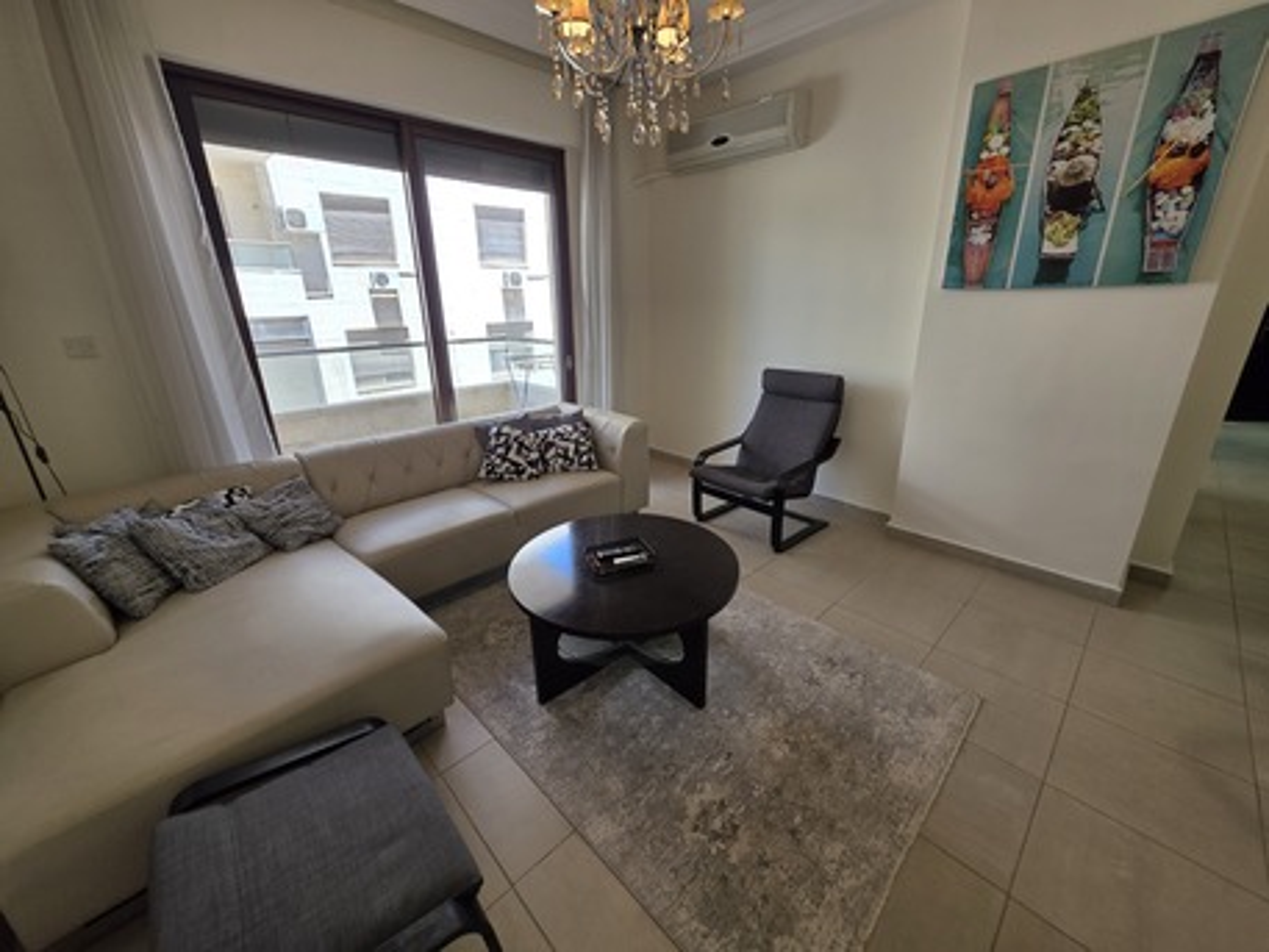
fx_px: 477
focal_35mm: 13
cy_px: 476
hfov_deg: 106.2
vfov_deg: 89.9
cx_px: 634
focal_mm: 2.2
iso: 32
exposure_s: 1/100
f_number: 1.9
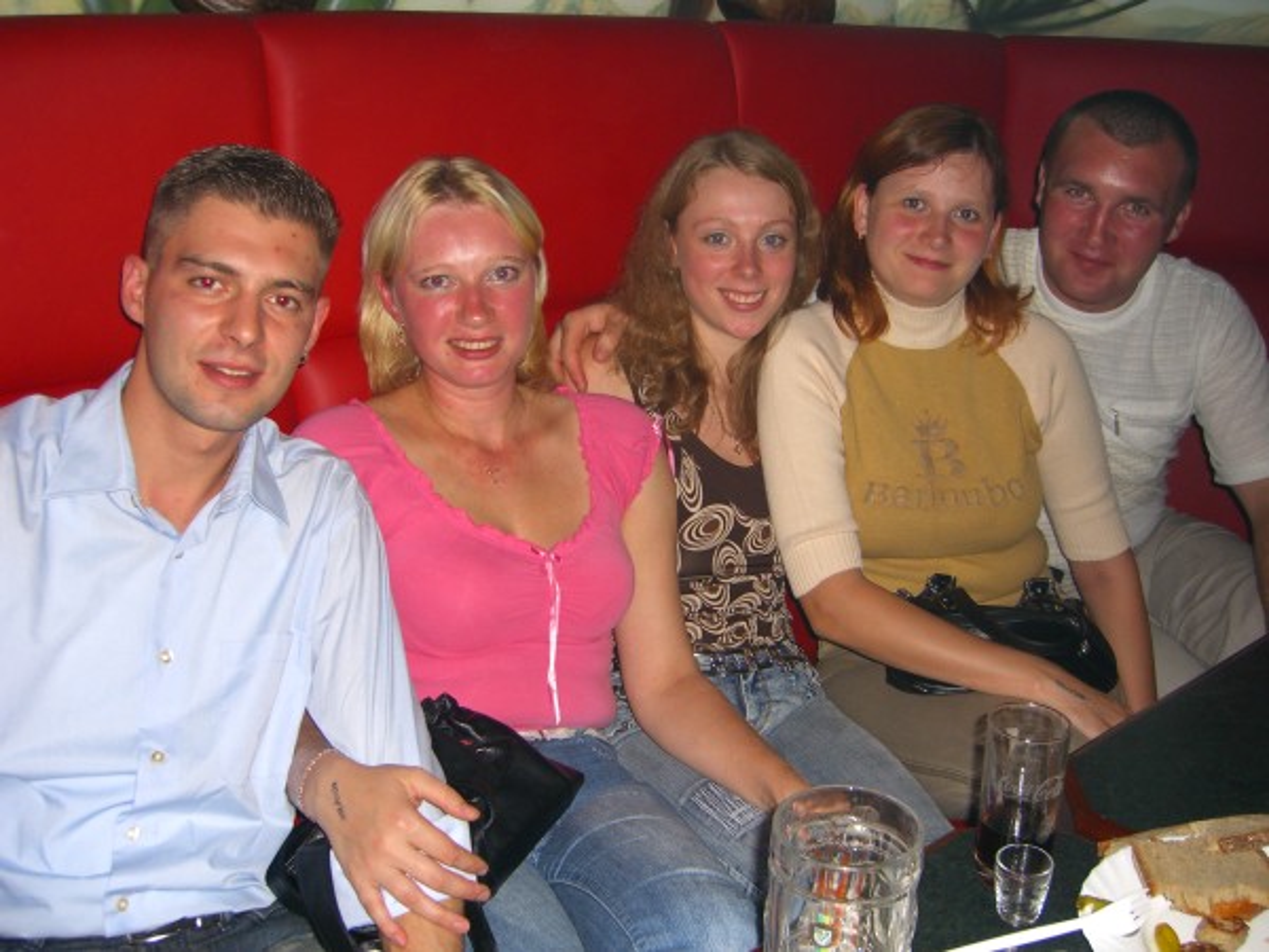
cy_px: 476
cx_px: 634
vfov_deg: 37.7
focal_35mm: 38
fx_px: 1393
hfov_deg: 49.0
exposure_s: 1/60
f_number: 2.8
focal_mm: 7.9
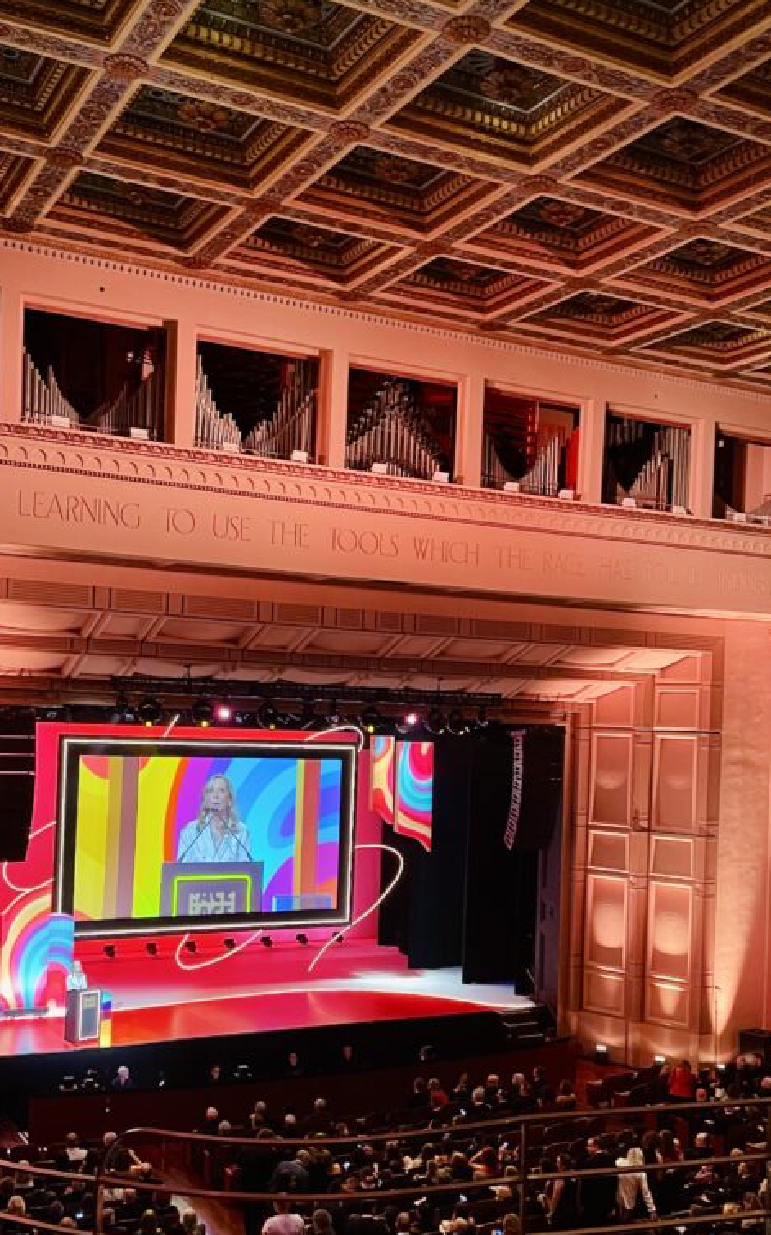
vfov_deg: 53.7
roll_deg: -1.2
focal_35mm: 36
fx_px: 1211
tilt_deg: -0.9
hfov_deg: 35.3
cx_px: 375
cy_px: 726
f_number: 1.6
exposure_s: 1/42
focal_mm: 5.1
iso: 250
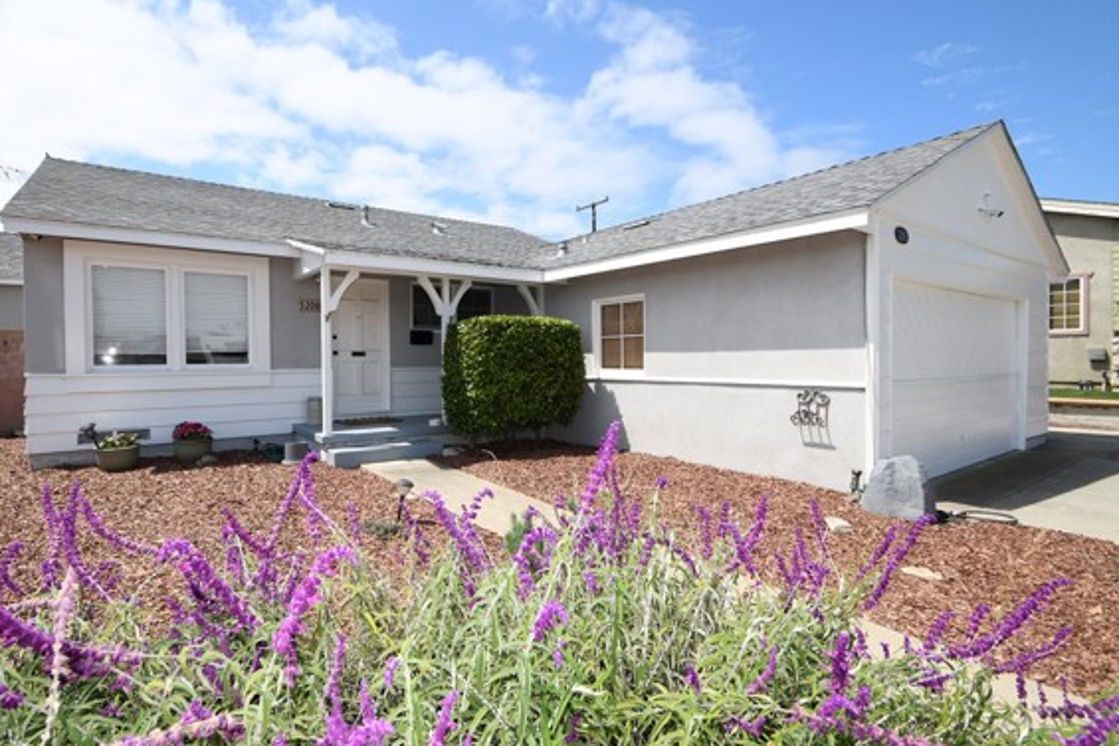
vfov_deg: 70.5
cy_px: 381
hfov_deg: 92.8
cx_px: 487
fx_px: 529
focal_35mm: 17
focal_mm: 10
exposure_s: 1/250
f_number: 8
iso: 100
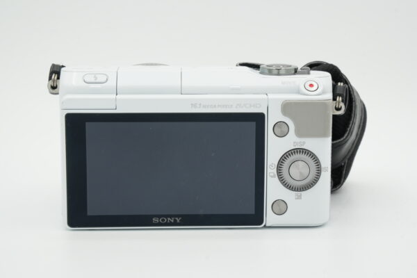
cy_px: 139
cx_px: 208
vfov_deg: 16.3
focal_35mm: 84
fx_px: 973
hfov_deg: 24.2
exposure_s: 1/100
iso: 400
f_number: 14
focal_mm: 56
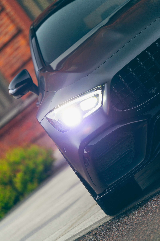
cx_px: 80
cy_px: 120
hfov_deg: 7.0
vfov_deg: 10.4
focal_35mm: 197
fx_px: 1313
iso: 800
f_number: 4
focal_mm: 197
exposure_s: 1/80
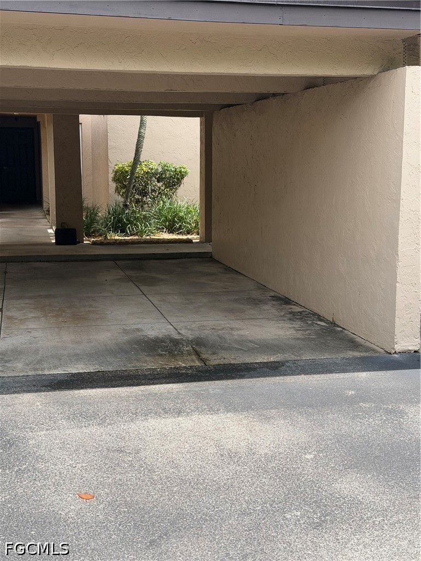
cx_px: 210
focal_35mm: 48
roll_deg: -0.1
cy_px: 280
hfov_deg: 30.3
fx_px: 778
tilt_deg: -9.3
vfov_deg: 39.7
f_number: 1.78
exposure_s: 1/2342
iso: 100
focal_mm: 6.76
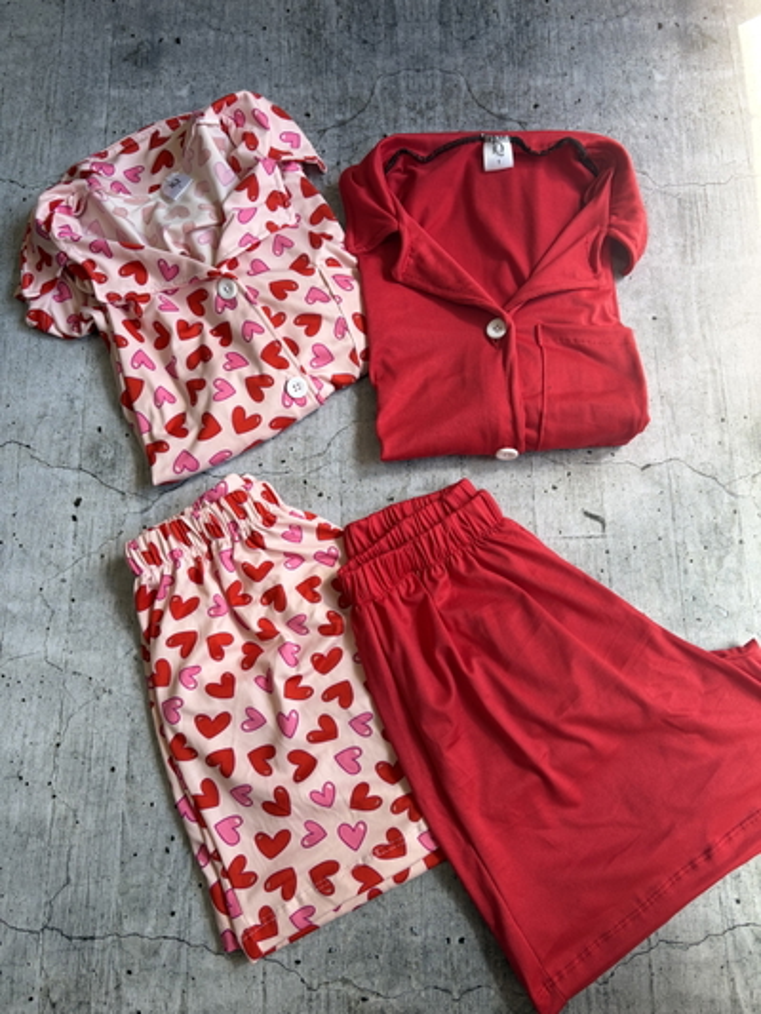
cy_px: 507
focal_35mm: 26
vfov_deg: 67.3
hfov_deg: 53.1
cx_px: 380
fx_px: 762
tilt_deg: -76.8
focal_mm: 5.96
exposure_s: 1/122
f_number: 1.6
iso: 50
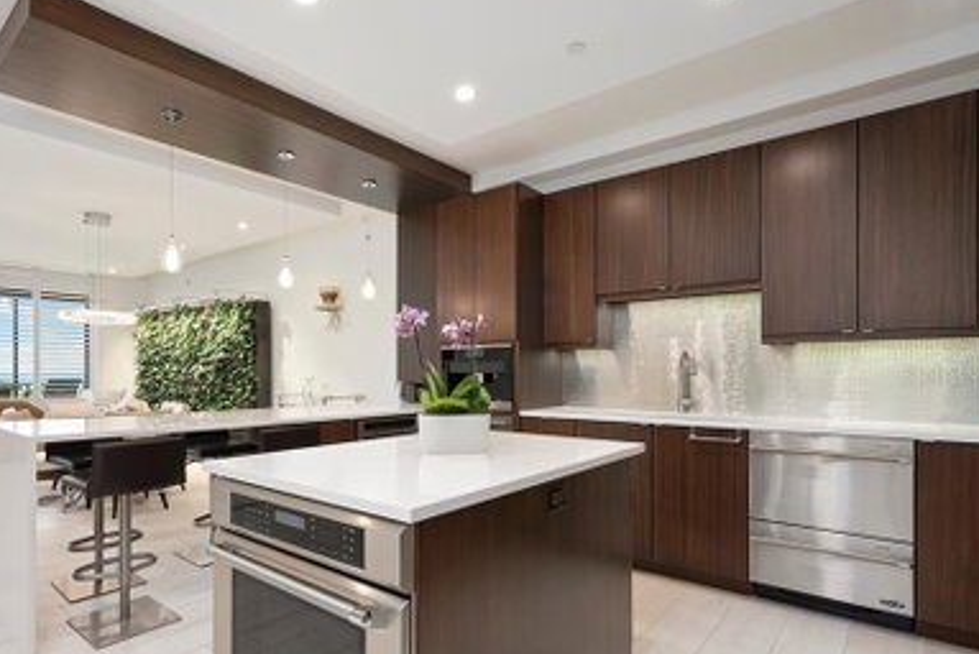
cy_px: 376
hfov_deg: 83.0
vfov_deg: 61.7
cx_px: 397
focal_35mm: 20
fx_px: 544
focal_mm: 16
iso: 400
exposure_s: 1/5
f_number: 9
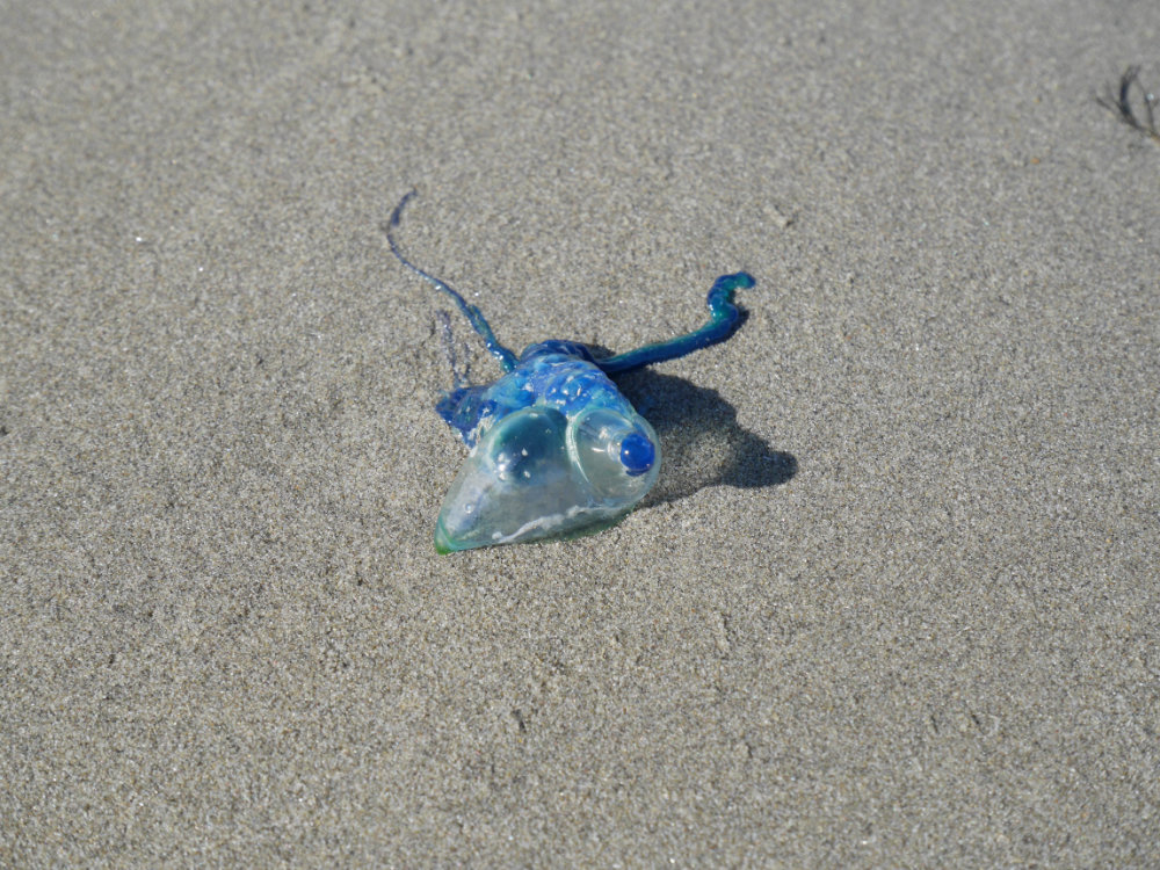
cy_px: 435
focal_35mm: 64
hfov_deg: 30.3
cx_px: 580
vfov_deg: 22.9
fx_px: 2145
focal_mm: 32
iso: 200
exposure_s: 1/250
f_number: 8
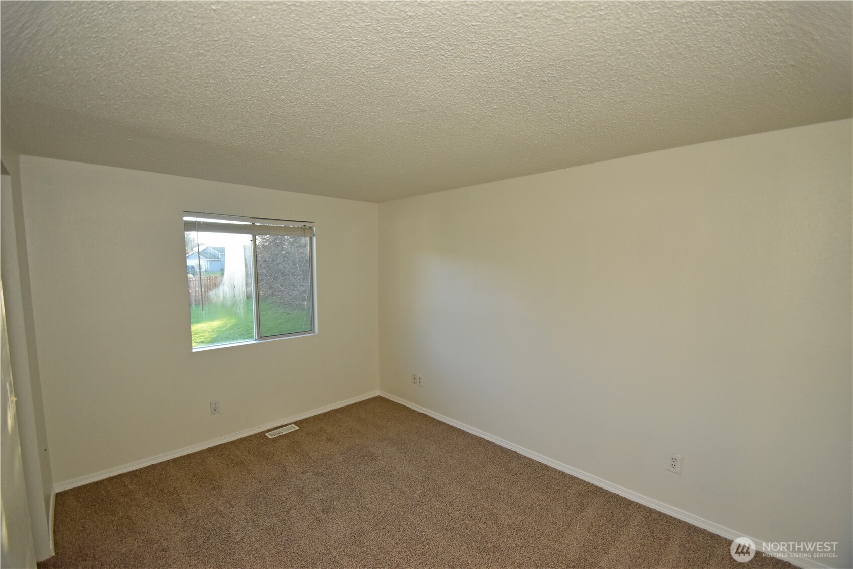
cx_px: 426
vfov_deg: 77.3
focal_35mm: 15
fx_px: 355
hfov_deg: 100.4
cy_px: 284
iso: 800
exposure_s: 1/125
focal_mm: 10
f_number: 4
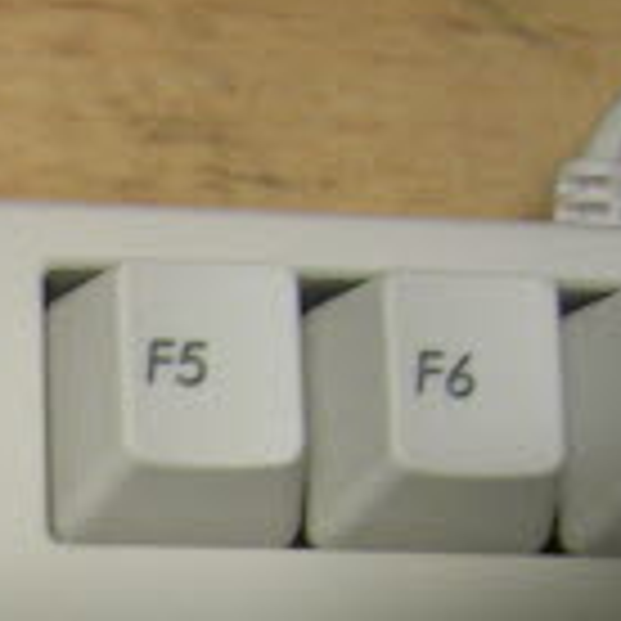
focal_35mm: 143
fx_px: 2902
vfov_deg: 11.6
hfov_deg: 11.2
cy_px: 986
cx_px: -562
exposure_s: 1/5.1
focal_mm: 5.4
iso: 50
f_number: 2.8
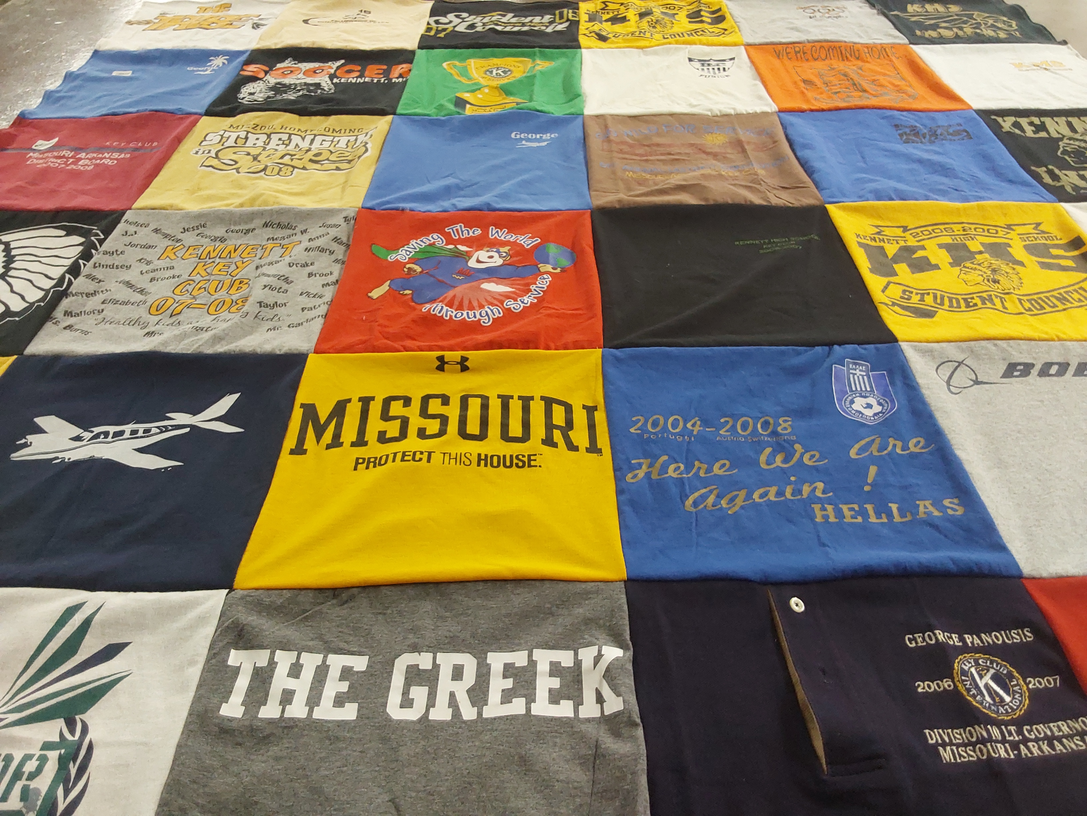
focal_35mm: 28
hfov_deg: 63.4
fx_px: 879
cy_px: 408
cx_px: 544
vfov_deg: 49.7
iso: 125
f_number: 1.9
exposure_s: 1/50
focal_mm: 2.91
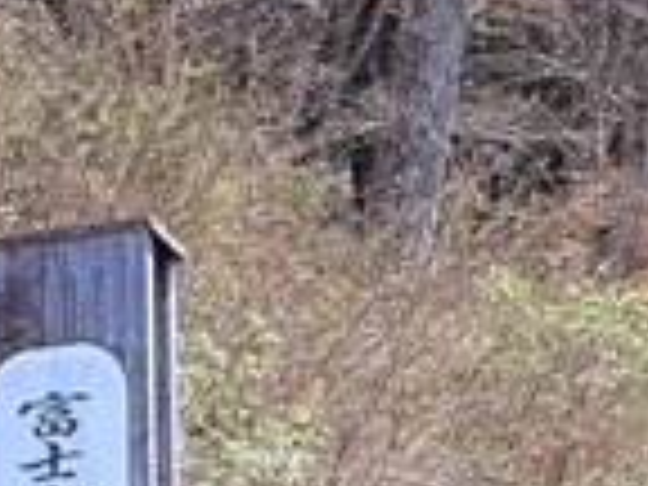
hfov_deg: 10.8
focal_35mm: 180
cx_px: -122
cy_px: 1053
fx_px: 3370
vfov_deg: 7.8
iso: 40
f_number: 1.8
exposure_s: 1/588
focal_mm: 5.4
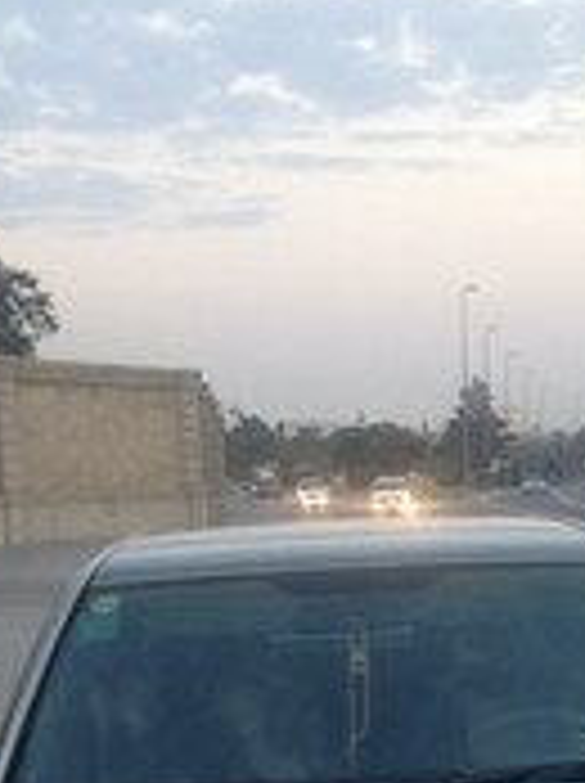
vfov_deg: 18.3
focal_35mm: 100
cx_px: 410
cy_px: 1017
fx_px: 2259
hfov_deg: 14.7
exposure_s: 1/30
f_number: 2.4
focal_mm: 4.28
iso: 50
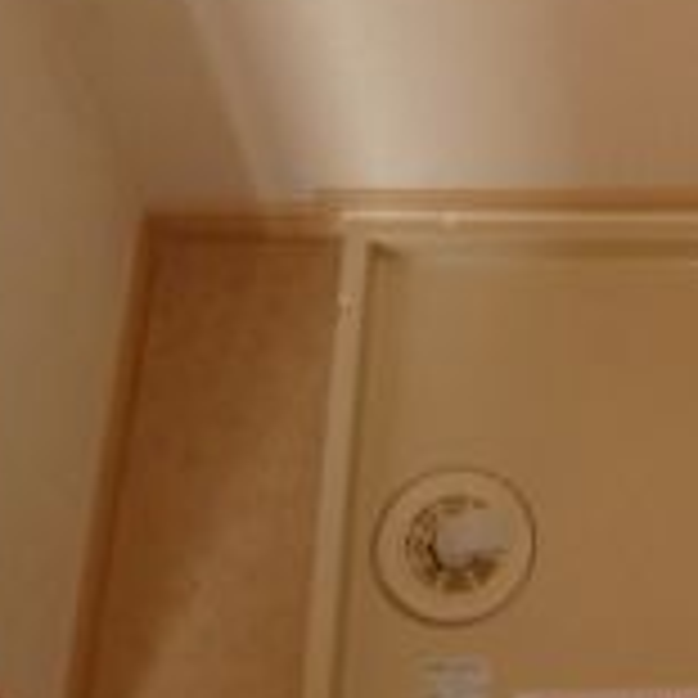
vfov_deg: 18.6
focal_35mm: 91
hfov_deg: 18.3
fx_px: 2076
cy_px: 5
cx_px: 797
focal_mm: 4.5
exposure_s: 1/30
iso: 125
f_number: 2.8
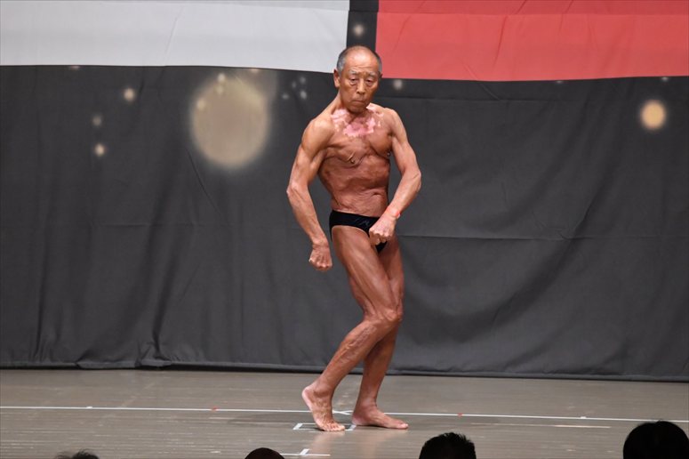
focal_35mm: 240
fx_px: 4591
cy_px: 230
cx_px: 344
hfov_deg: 8.6
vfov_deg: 5.7
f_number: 5.6
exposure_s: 1/400
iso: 6400
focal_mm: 160
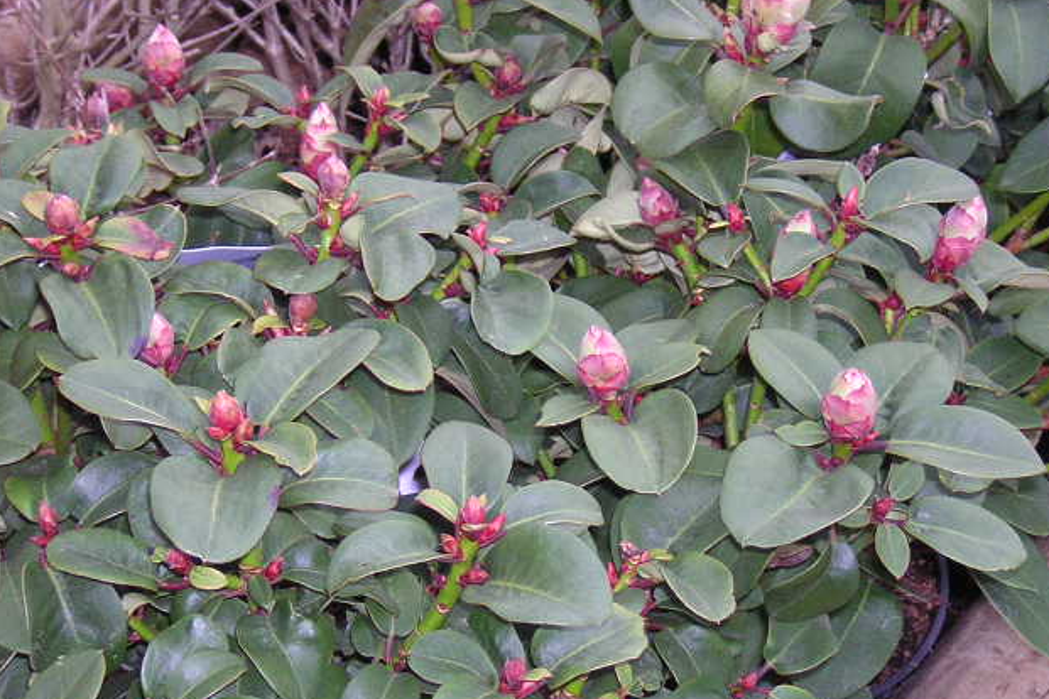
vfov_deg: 13.2
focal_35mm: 104
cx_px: 534
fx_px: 3030
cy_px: 360
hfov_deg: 19.6
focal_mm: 12.6
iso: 280
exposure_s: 1/60.1
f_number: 4.4
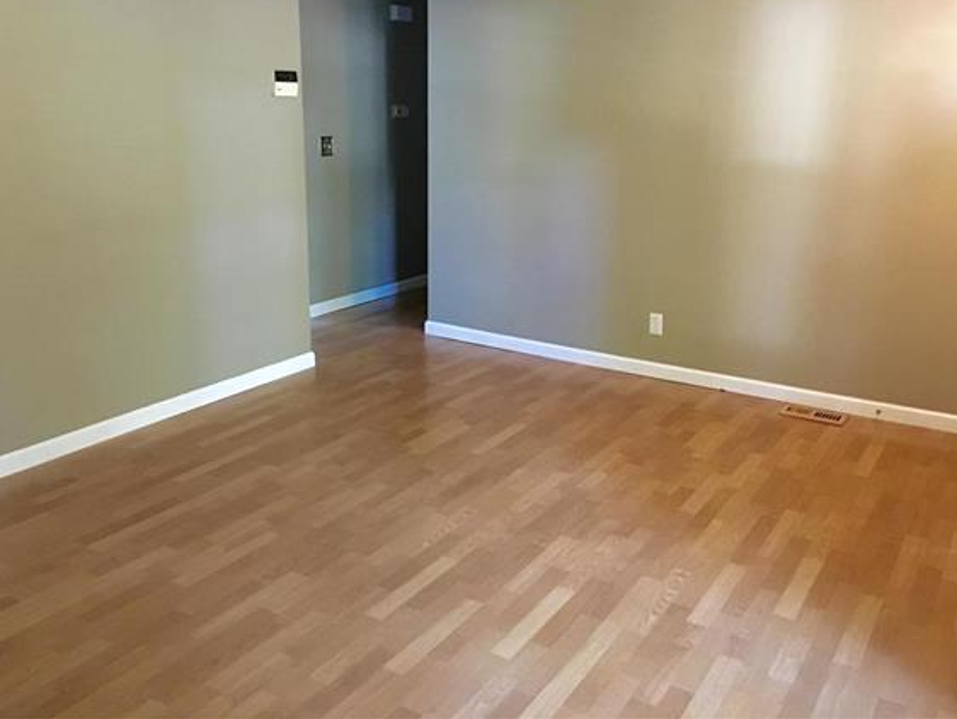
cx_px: 518
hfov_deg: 55.3
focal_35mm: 33
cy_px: 312
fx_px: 913
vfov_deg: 42.9
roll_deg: -1.5
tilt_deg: -12.3
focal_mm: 4.15
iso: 320
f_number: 2.2
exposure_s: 1/15
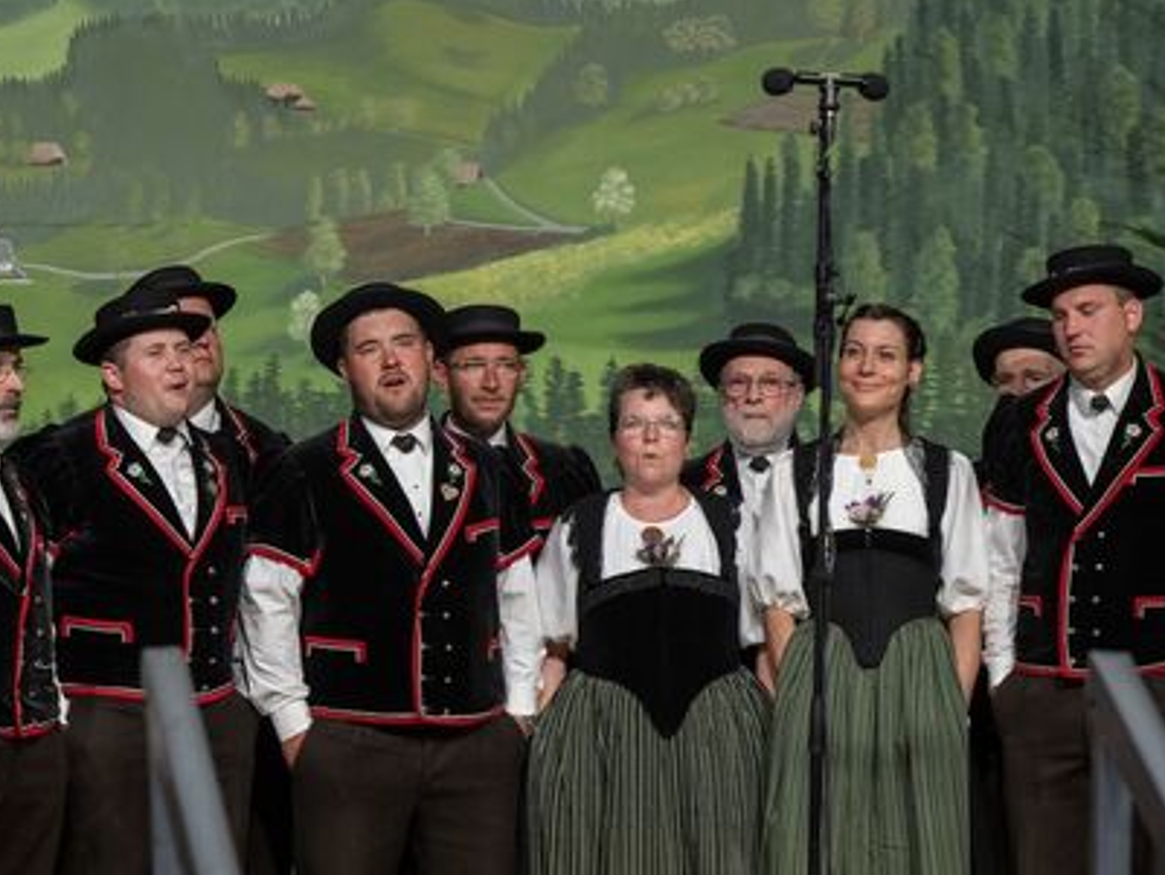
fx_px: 5016
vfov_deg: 10.0
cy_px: 468
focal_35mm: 149
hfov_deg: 13.2
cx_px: 601
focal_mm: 115
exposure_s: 1/100
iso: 800
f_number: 5.6
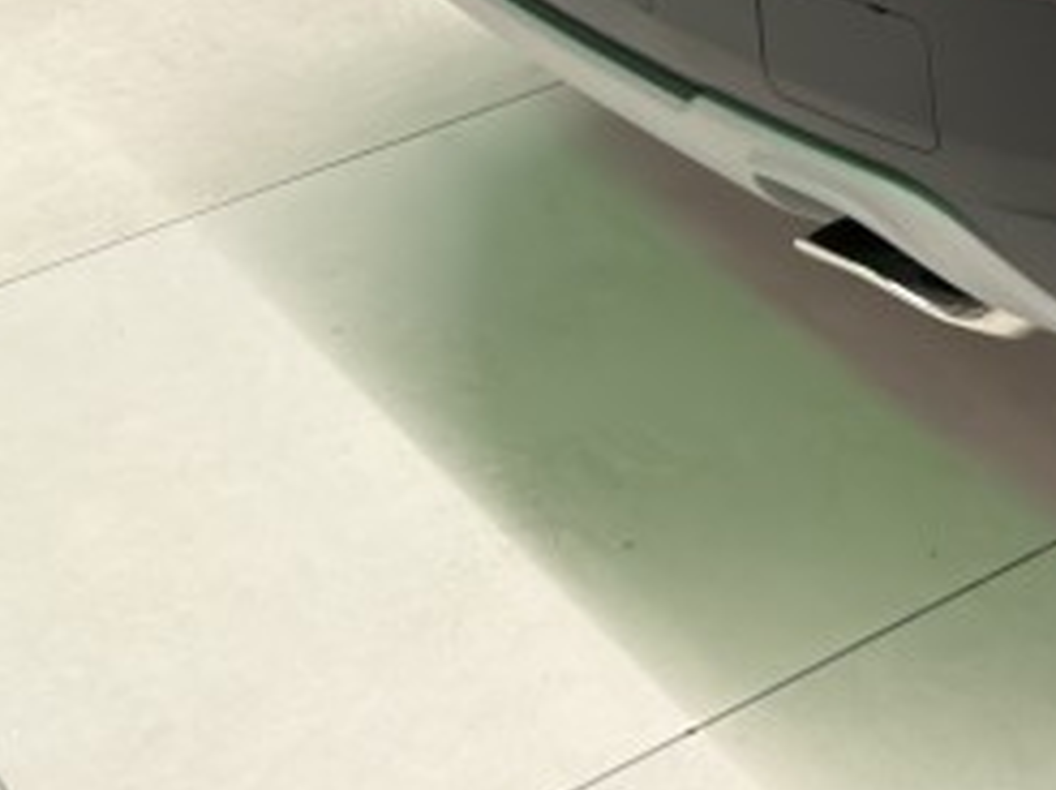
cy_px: -816
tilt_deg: -11.8
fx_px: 3048
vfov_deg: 12.8
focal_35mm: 100
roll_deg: +2.2
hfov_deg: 16.6
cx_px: 1876
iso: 400
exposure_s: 1/33
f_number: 1.78
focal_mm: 6.76
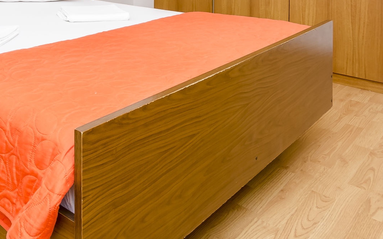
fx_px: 418
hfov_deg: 44.3
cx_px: 29
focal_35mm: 40
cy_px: -67
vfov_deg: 27.2
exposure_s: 1/100
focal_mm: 10
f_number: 9
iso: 250
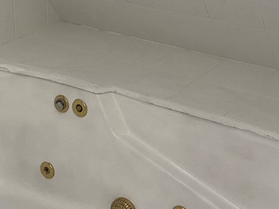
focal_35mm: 73
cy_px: 60
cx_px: 126
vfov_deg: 20.0
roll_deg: -1.4
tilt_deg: -20.9
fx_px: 588
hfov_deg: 26.7
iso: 125
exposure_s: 1/70
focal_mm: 5.1
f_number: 1.6
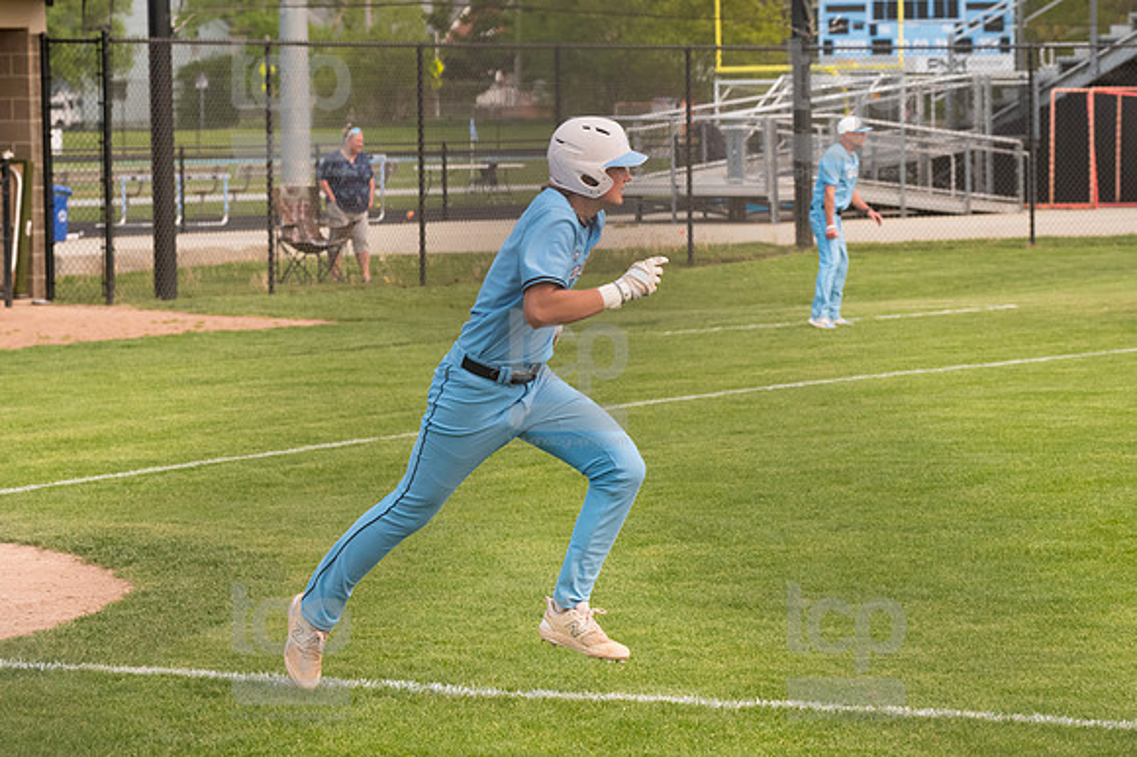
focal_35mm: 153
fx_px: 4829
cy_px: 378
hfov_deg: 13.4
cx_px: 568
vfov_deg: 9.0
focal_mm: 102
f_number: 5.6
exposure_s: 1/2000
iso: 1000
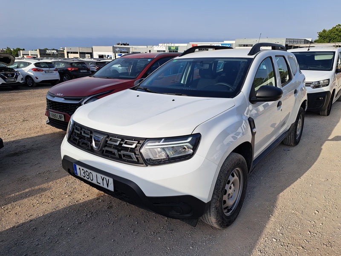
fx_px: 236
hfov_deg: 71.6
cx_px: 170
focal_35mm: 24
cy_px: 128
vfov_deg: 56.8
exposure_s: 1/1012
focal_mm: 5.23
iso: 50
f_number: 1.8
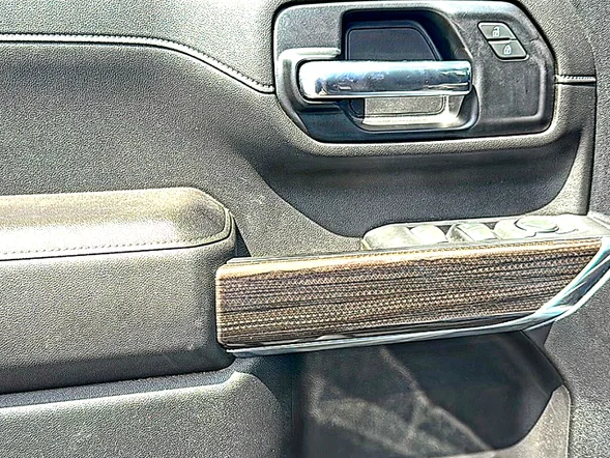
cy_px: 253
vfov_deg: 37.7
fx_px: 670
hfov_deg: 48.9
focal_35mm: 38
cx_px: 268
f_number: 1.78
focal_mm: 6.86
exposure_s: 1/578
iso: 80
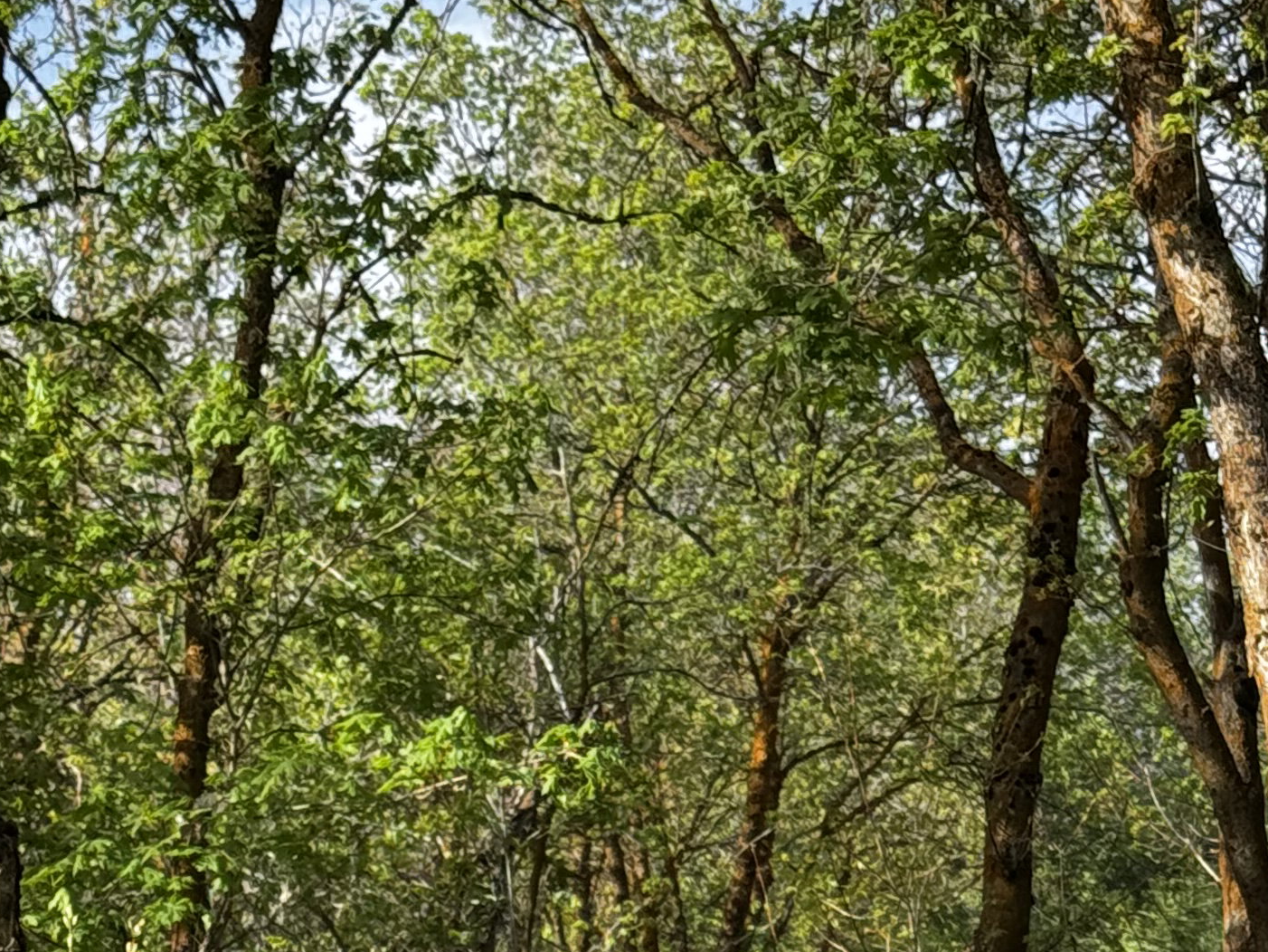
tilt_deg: +2.0
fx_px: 5056
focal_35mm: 138
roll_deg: -0.9
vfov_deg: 10.4
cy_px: 1457
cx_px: 819
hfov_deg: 14.3
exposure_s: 1/980
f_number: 1.78
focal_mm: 6.76
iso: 64
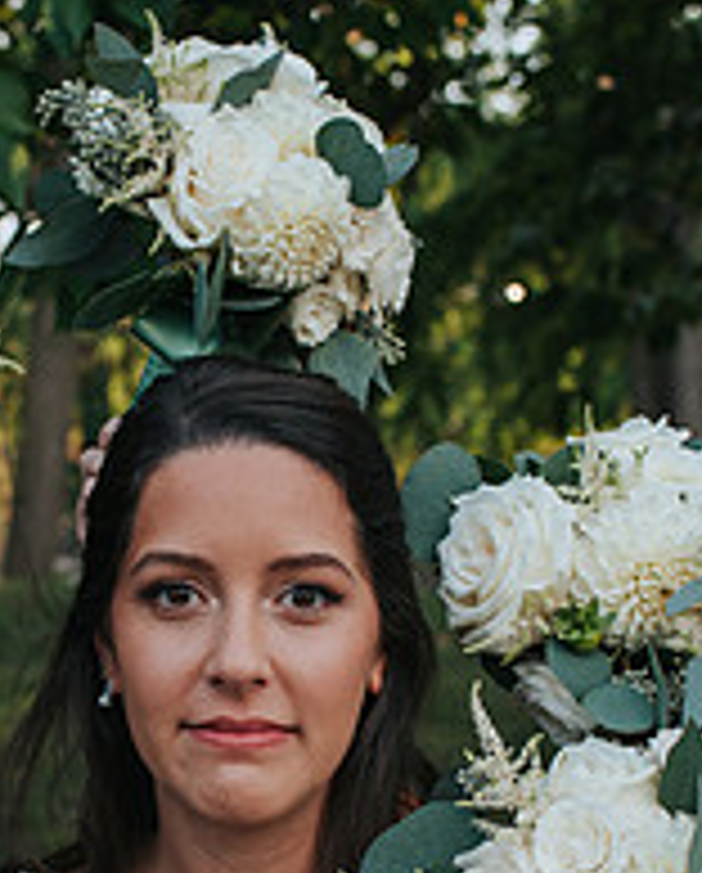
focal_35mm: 76
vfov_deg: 24.6
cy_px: 711
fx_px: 1968
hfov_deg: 20.2
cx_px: 225
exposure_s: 1/1000
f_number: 4
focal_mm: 35
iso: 640
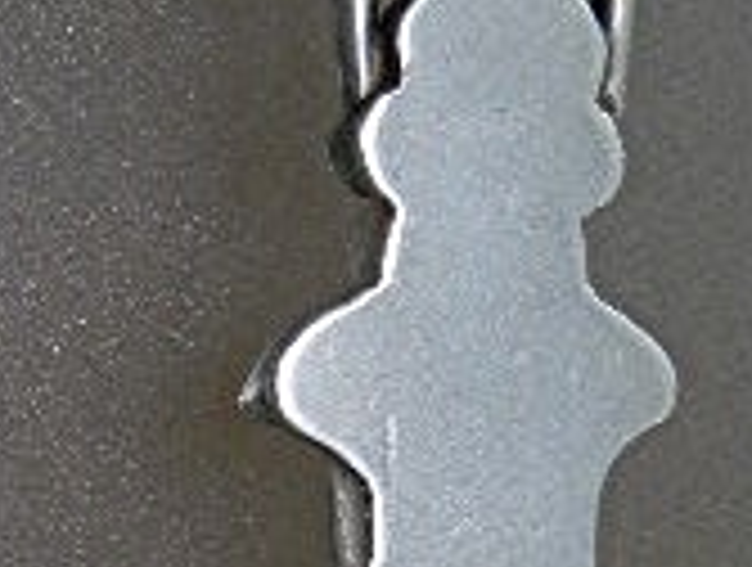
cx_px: 374
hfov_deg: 11.5
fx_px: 3745
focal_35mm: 172
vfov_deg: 8.5
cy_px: 783
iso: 531
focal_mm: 8.1
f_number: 7.6
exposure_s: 1/30
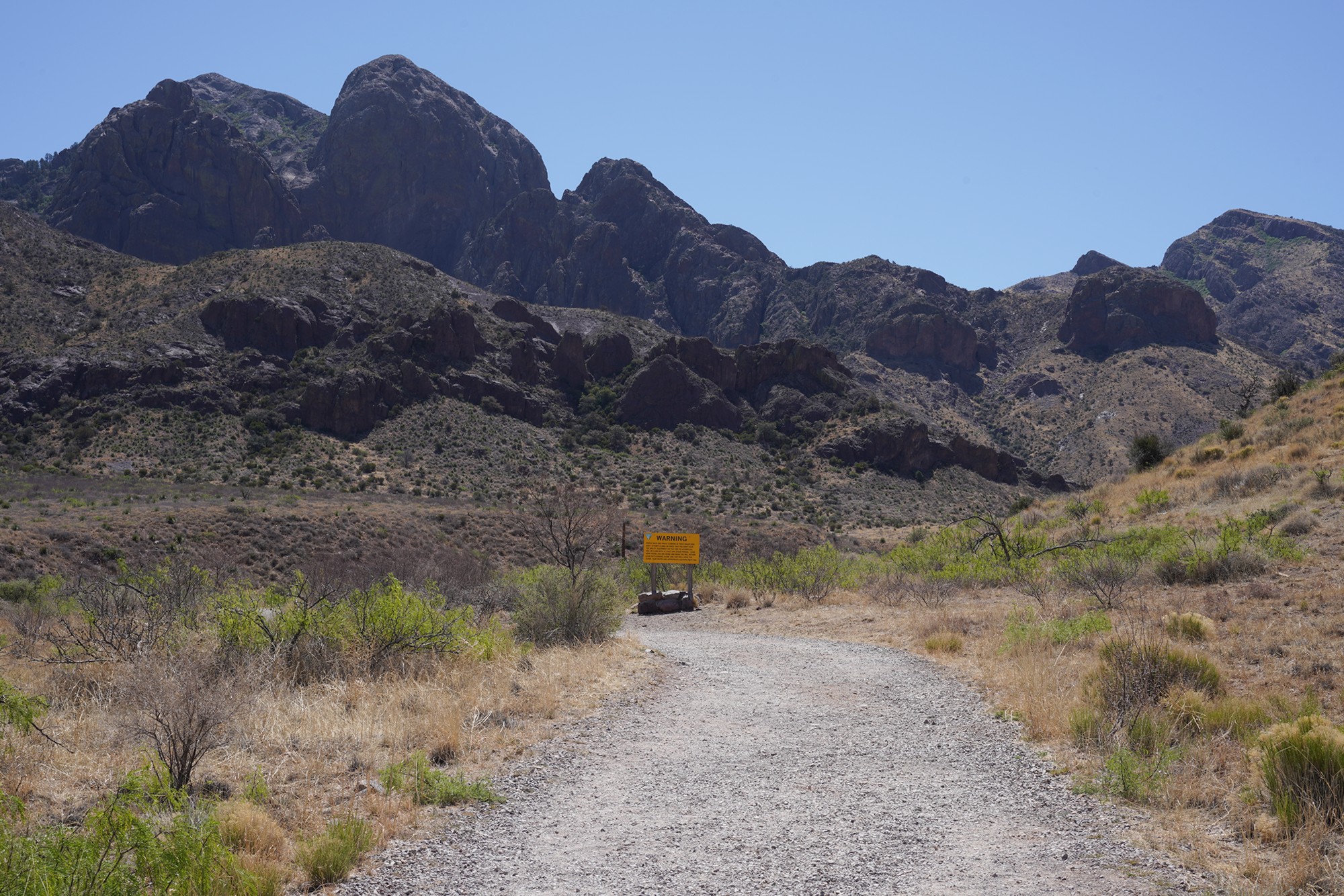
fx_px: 1792
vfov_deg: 28.1
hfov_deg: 41.1
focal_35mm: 48
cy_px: 448
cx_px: 672
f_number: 16
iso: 100
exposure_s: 1/100
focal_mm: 48
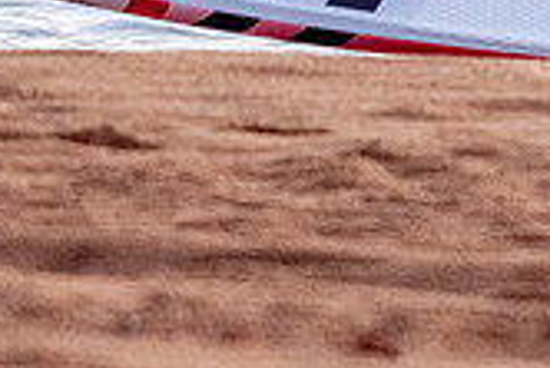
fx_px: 21667
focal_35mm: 1417
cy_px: -124
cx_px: 540
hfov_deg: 1.5
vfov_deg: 1.0
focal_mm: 270
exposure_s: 1/250
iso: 2500
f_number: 5.6
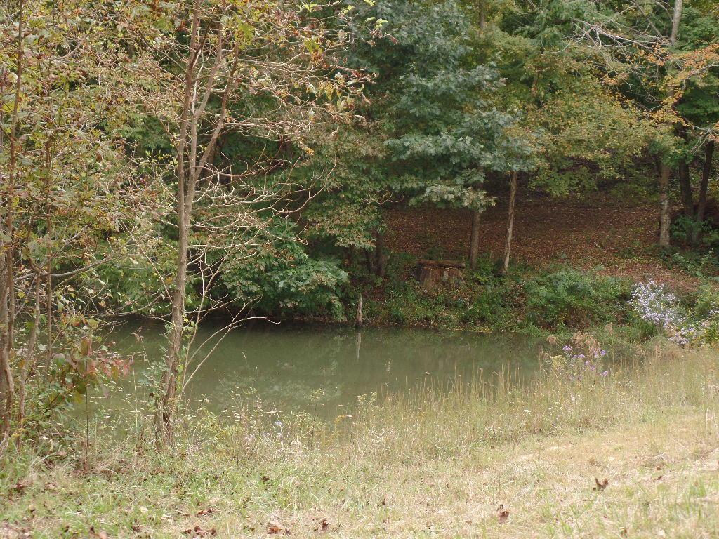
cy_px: 270
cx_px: 360
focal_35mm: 64
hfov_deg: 30.3
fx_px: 1329
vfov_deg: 22.9
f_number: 3.6
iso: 80
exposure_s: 1/90
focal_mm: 11.4
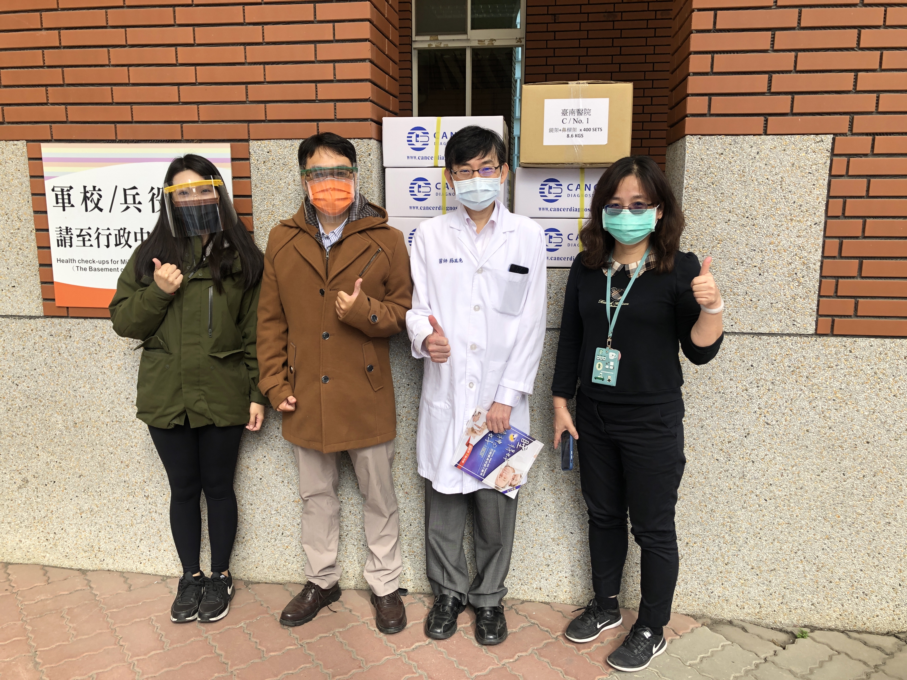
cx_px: 454
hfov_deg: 63.4
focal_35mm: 28
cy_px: 340
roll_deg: -0.5
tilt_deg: -10.2
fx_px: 734
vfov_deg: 49.7
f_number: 1.8
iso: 20
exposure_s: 1/227
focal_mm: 3.99
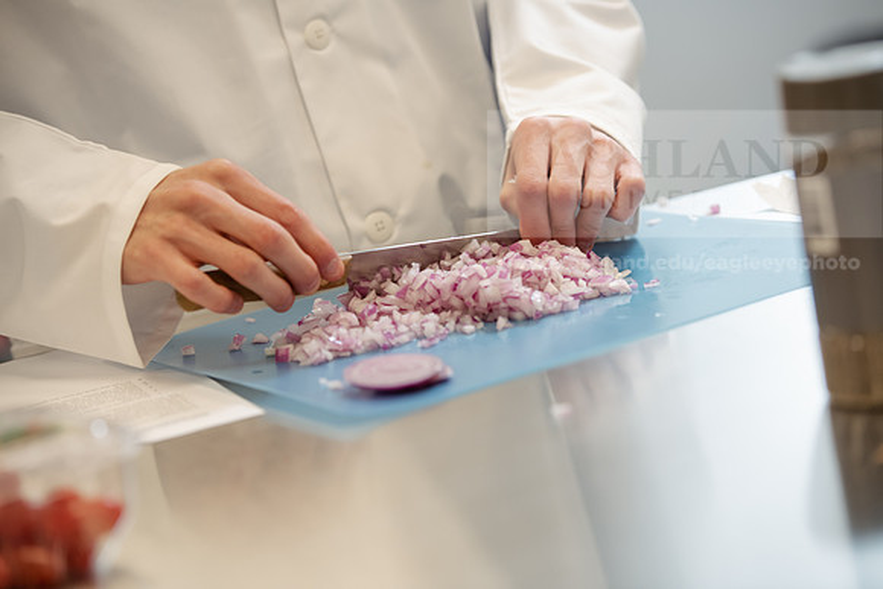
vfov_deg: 11.0
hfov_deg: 16.4
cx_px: 442
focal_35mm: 125
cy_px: 294
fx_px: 3067
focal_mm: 125
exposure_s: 1/200
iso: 500
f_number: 3.5
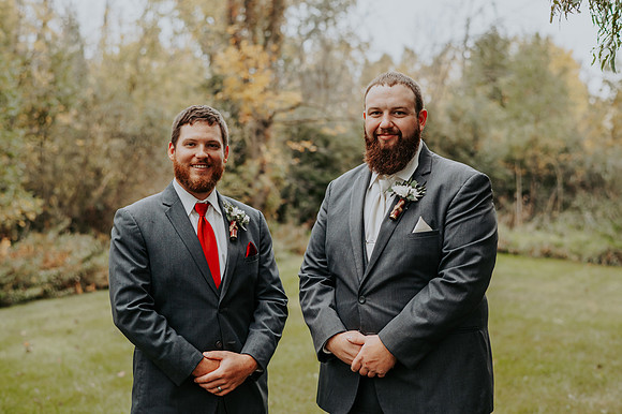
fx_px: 1002
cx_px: 311
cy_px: 207
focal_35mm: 58
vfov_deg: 23.4
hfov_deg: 34.5
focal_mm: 58
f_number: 2.8
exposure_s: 1/1000
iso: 500
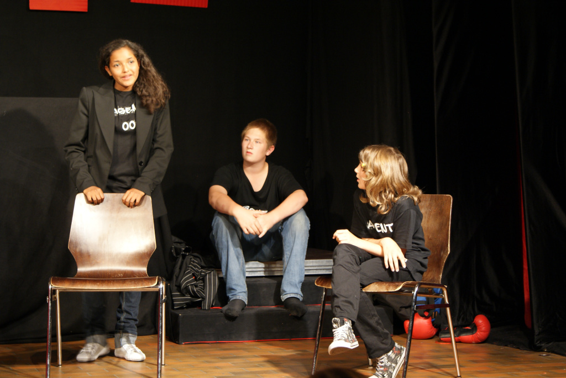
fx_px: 1416
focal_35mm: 90
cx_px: 283
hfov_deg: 22.6
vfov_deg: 15.2
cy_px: 189
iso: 400
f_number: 5.6
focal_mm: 60
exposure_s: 1/13
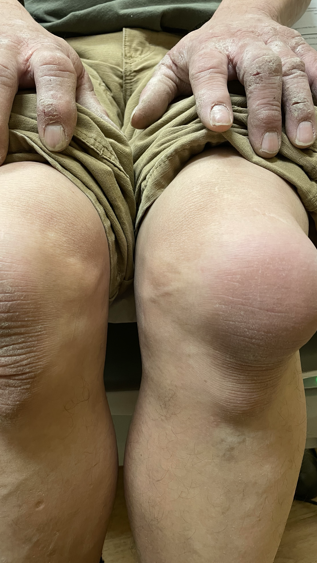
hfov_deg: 40.1
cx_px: 134
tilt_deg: -30.3
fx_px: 433
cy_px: 281
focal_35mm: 29
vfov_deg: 66.1
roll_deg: +1.5
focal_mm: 4.2
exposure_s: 1/59
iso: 250
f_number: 1.6
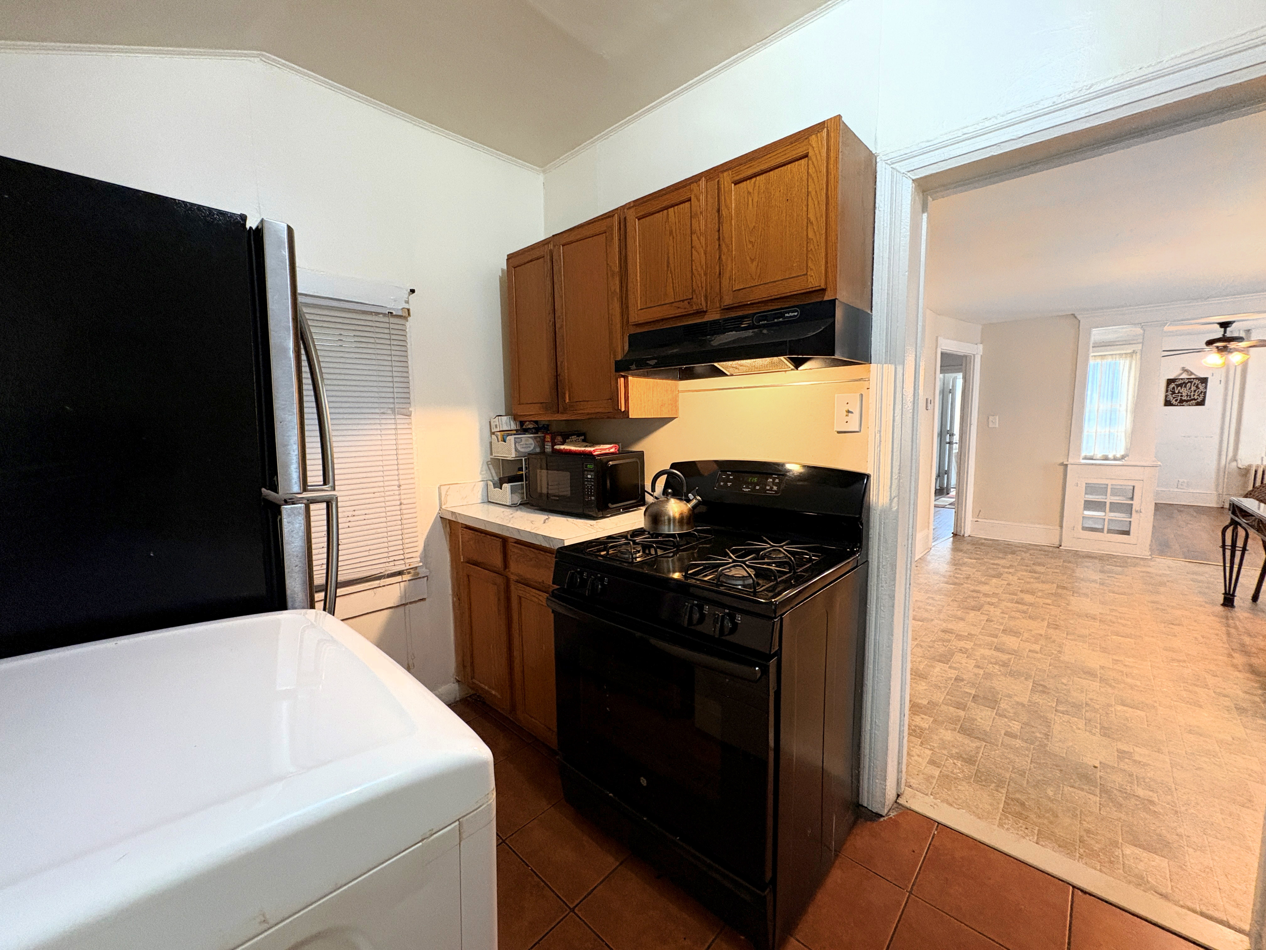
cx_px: 633
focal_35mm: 14
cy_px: 475
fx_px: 512
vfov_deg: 85.7
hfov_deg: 102.1
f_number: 2.2
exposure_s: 1/60
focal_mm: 2.22
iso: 500
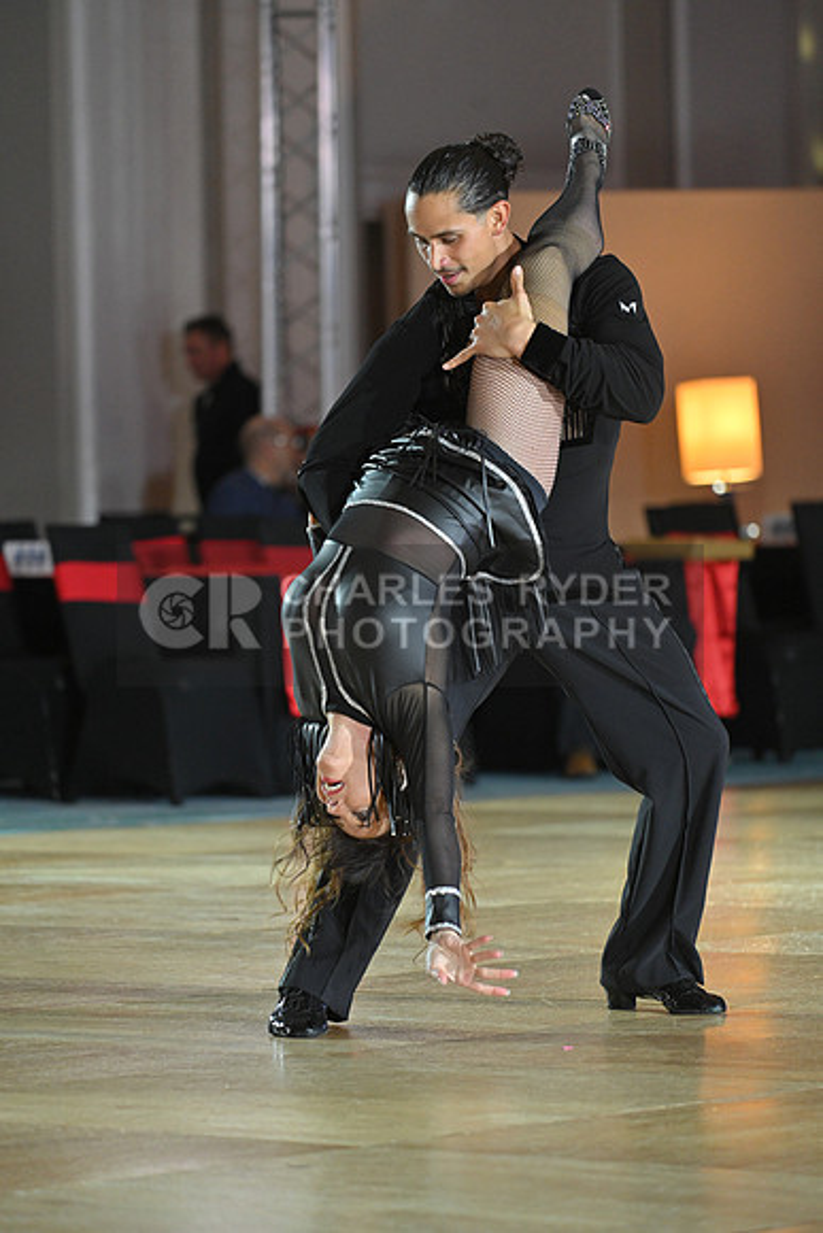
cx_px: 412
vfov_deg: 10.3
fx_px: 6854
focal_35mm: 200
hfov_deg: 6.9
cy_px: 616
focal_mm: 200
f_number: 4
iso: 2000
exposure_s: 1/250
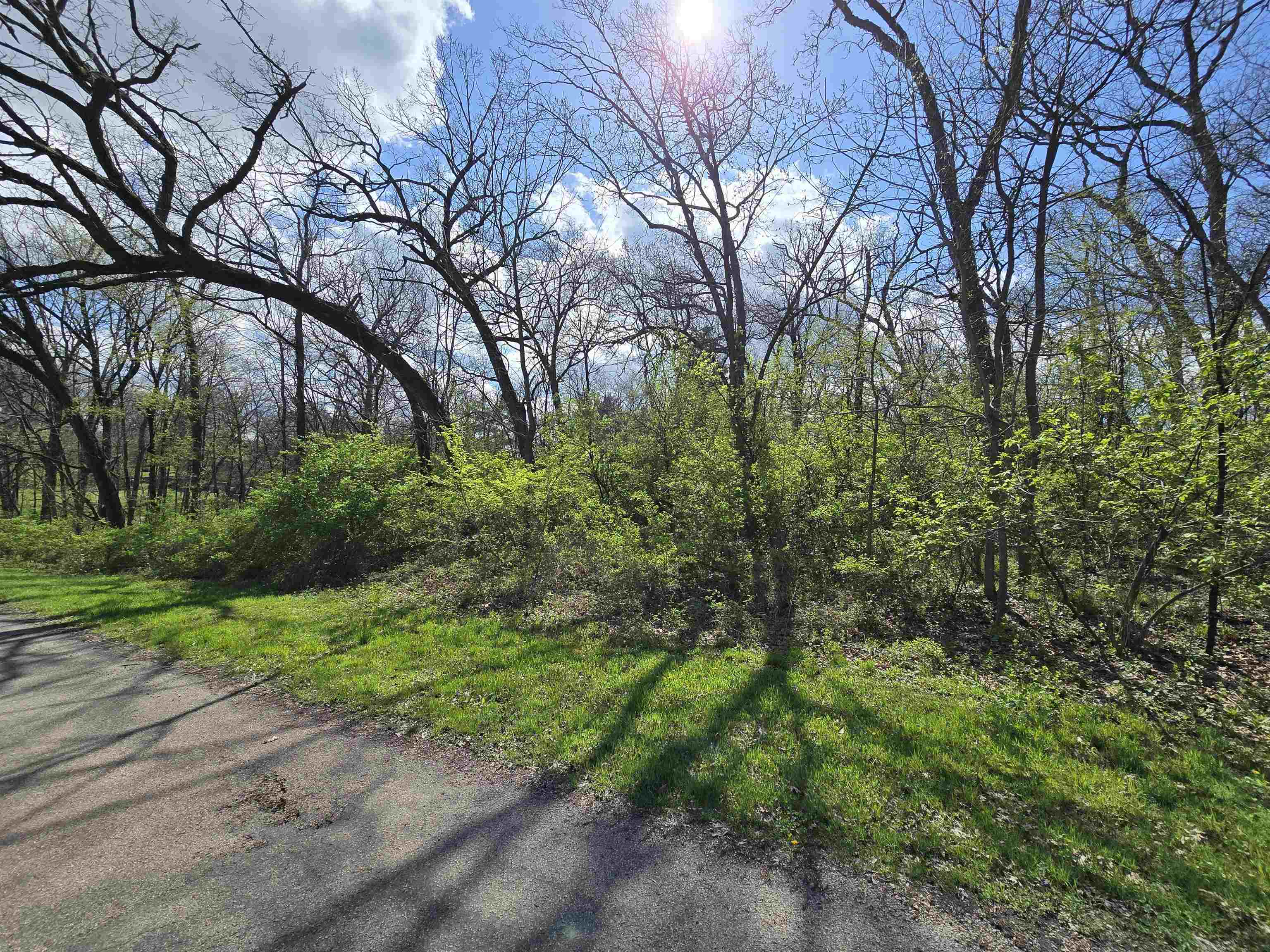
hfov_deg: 106.2
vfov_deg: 89.9
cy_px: 476
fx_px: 477
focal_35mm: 13
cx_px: 635
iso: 50
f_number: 2.2
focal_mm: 2.2
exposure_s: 1/3418
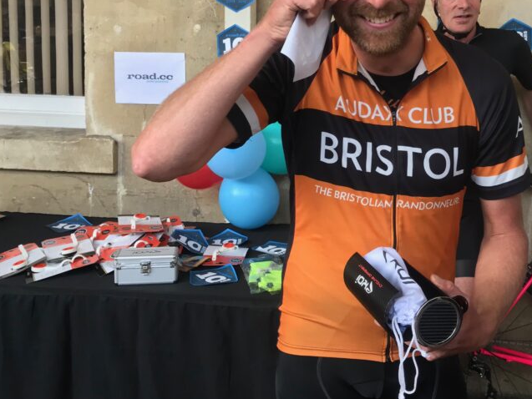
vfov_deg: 31.8
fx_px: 692
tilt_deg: -6.8
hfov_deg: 41.1
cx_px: 383
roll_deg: -2.1
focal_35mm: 45
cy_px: 117
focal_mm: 3.99
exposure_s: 1/100
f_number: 1.8
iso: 40
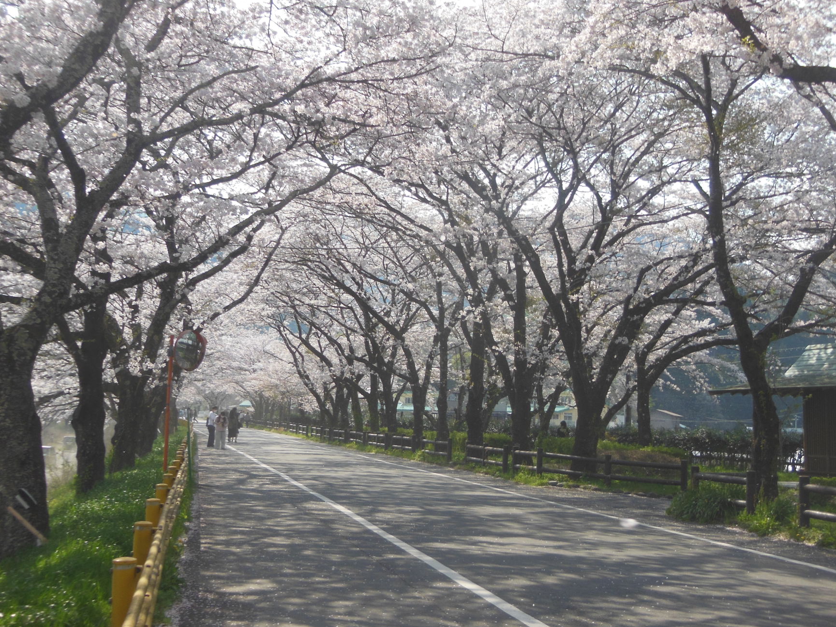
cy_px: 309
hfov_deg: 38.2
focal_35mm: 50
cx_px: 456
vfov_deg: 29.1
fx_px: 1208
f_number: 4.4
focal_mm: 8
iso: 125
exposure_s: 1/500
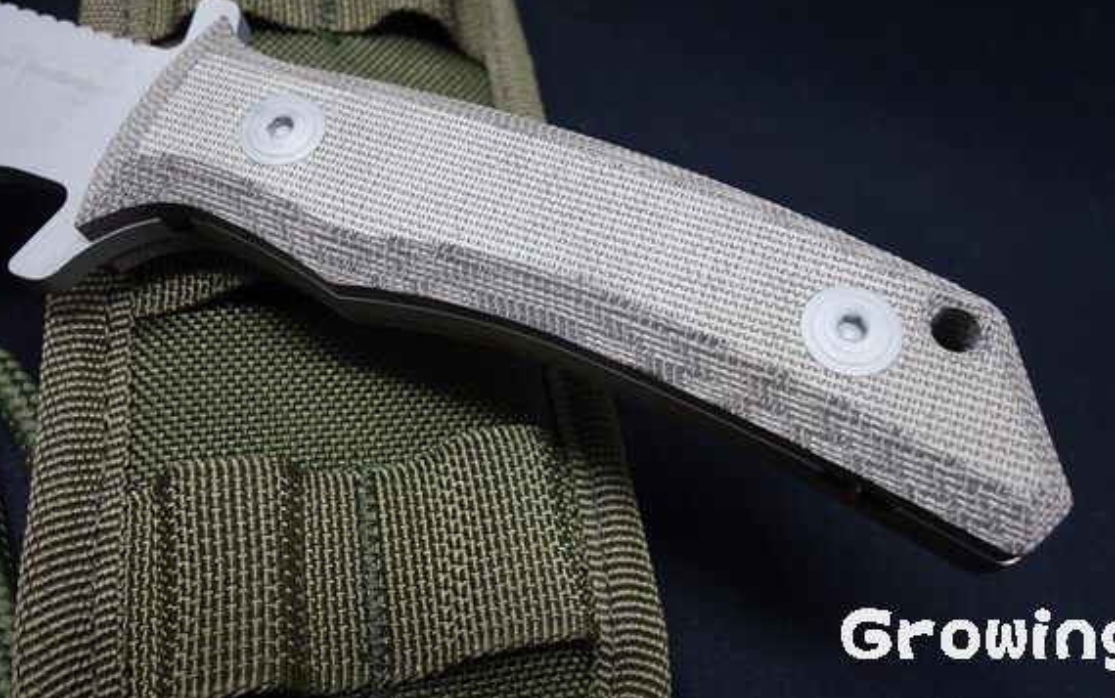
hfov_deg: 59.6
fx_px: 973
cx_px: 573
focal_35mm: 32
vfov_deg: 39.3
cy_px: 284
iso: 400
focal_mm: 10.4
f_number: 7.1
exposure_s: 1/30
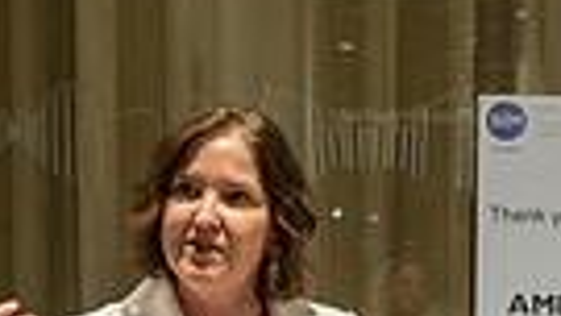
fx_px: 1860
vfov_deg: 9.2
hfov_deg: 16.2
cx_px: 734
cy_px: 595
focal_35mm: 125
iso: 1600
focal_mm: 24
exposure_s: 1/60
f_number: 4
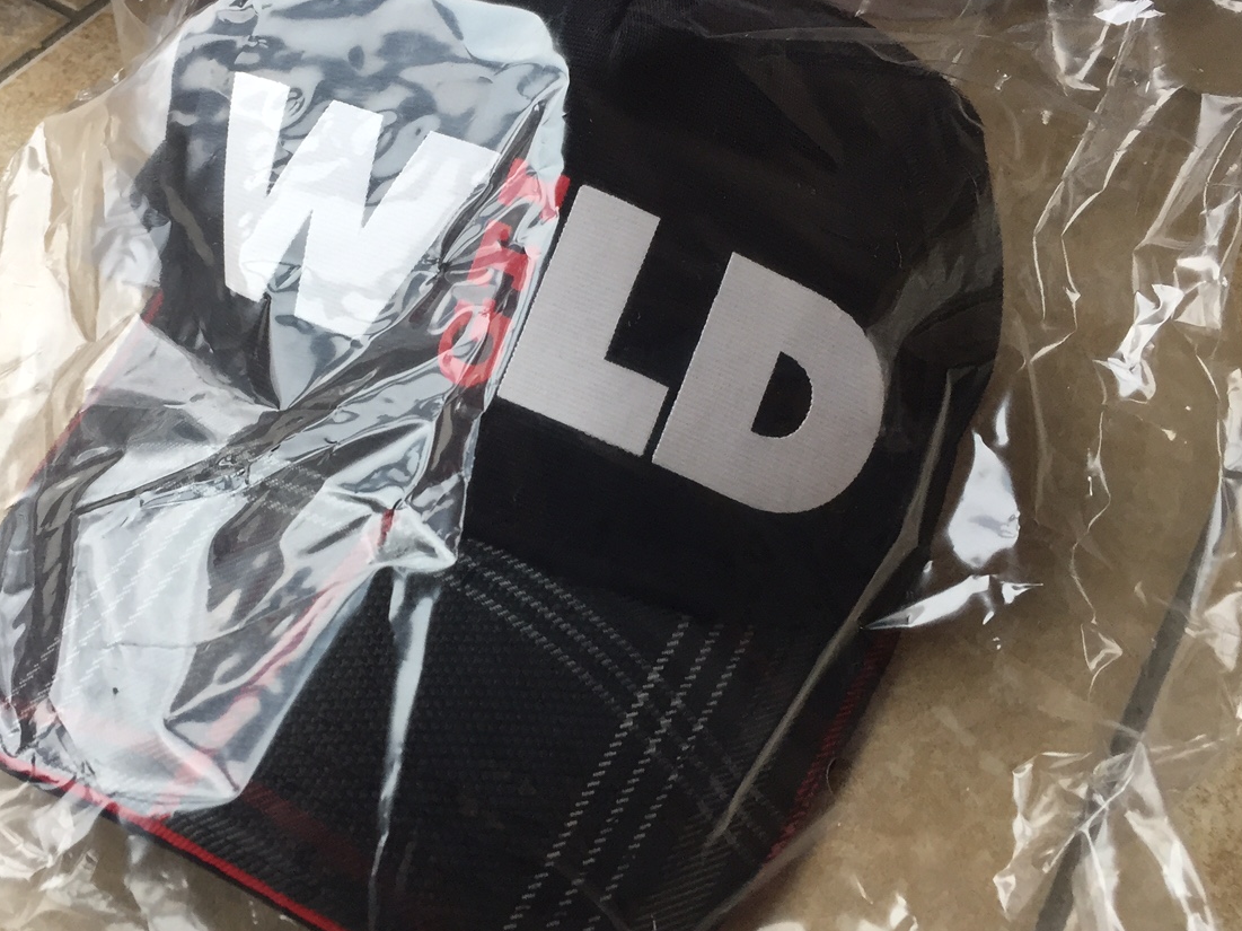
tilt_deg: -50.6
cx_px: 442
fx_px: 1542
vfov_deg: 33.5
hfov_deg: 43.4
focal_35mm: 43
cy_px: 401
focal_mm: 4.15
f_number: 2.2
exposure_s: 1/33
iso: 32
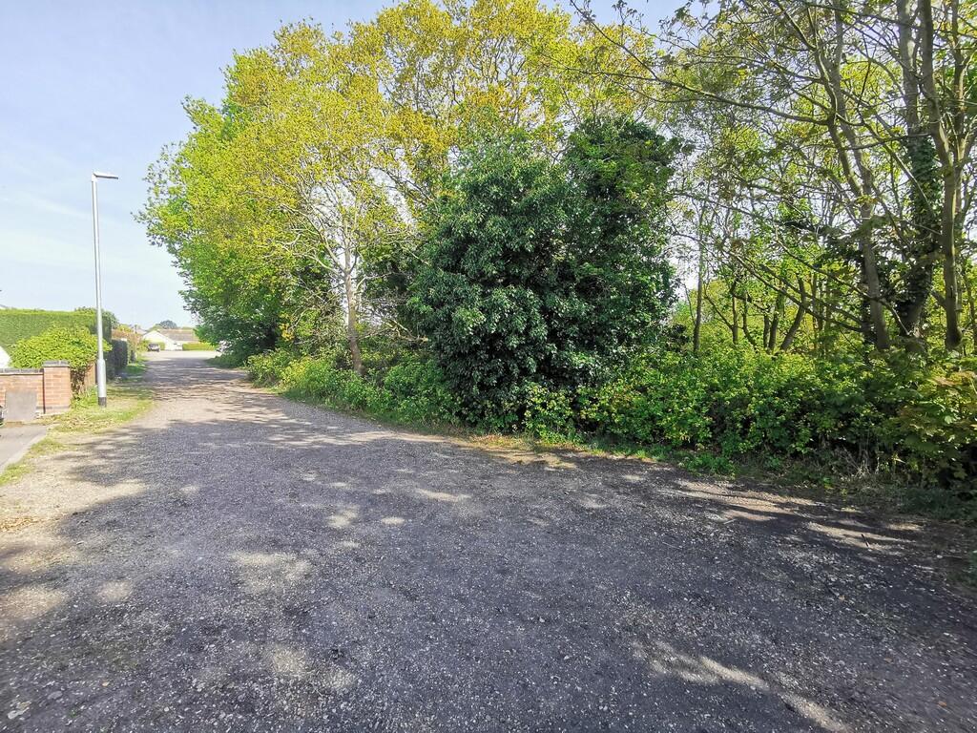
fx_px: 480
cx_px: 488
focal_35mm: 17
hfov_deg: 91.0
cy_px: 366
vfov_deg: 74.7
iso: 50
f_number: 2.2
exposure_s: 1/266
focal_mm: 2.26
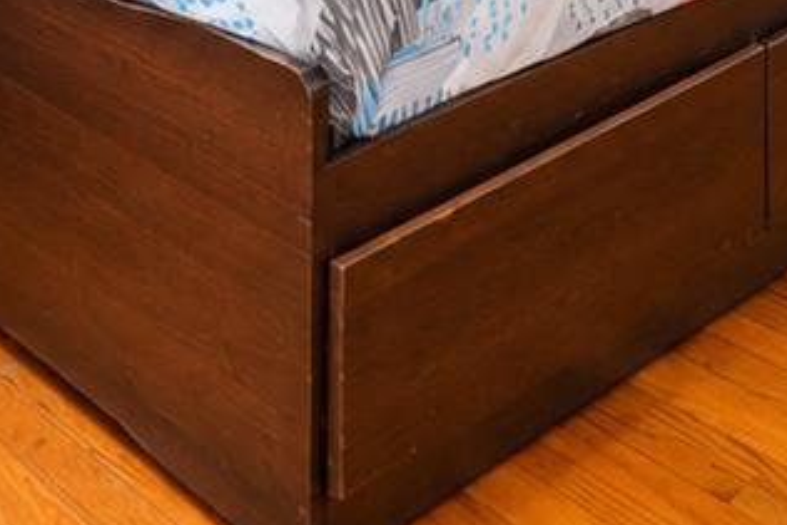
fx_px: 1714
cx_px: 371
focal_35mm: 78
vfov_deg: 13.7
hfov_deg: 25.9
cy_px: -639
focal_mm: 16.5
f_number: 4
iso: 100
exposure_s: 1/30
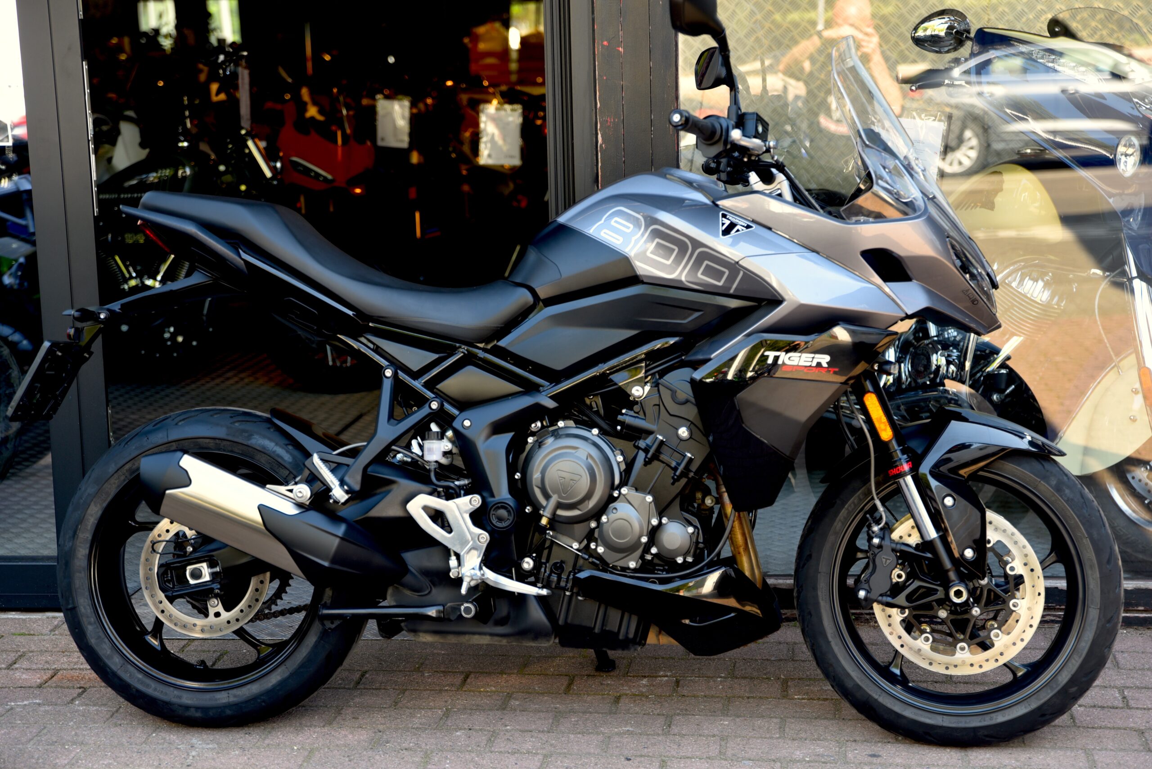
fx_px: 1985
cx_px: 576
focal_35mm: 62
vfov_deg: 21.9
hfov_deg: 32.4
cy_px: 384
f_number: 3.2
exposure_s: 1/60
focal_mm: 62
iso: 100
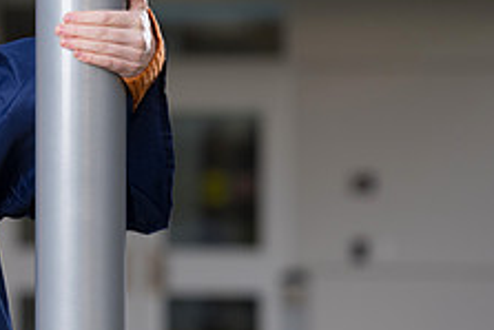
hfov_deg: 4.2
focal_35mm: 485
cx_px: -235
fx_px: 6659
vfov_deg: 2.8
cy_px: 85
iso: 160
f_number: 4.5
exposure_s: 1/250
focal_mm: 160
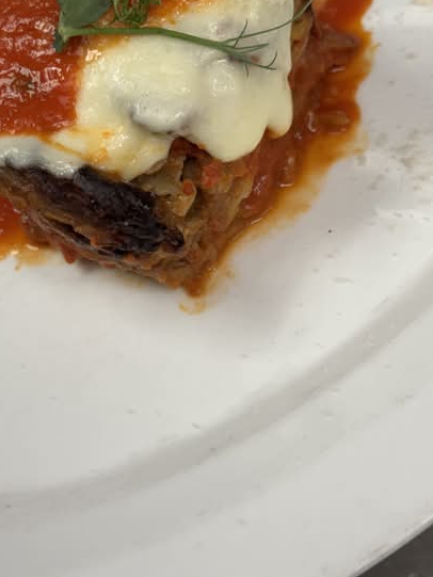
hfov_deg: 22.6
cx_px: 170
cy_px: 190
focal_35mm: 65
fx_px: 1084
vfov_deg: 29.6
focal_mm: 6.76
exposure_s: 1/60
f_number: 1.78
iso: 64
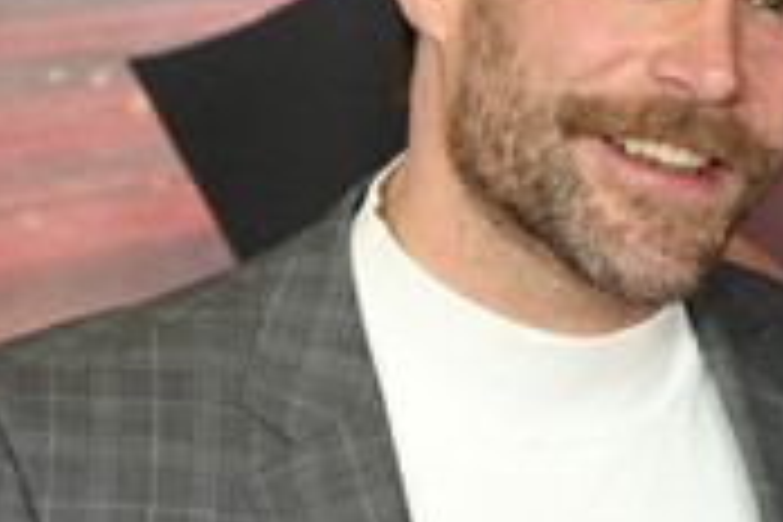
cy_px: 284
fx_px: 8177
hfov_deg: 5.5
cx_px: 920
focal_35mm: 376
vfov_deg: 3.7
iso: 1000
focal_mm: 145
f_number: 6.3
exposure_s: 1/160
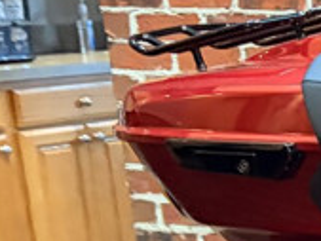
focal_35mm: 164
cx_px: 977
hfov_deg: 9.4
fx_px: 1522
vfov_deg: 8.8
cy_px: 387
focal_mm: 5.96
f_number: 1.6
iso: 500
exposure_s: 1/60
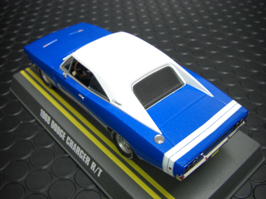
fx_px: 292
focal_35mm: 38
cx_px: 133
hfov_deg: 49.0
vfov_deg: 37.7
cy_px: 100
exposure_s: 1/20
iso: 200
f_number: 3.4
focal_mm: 6.3
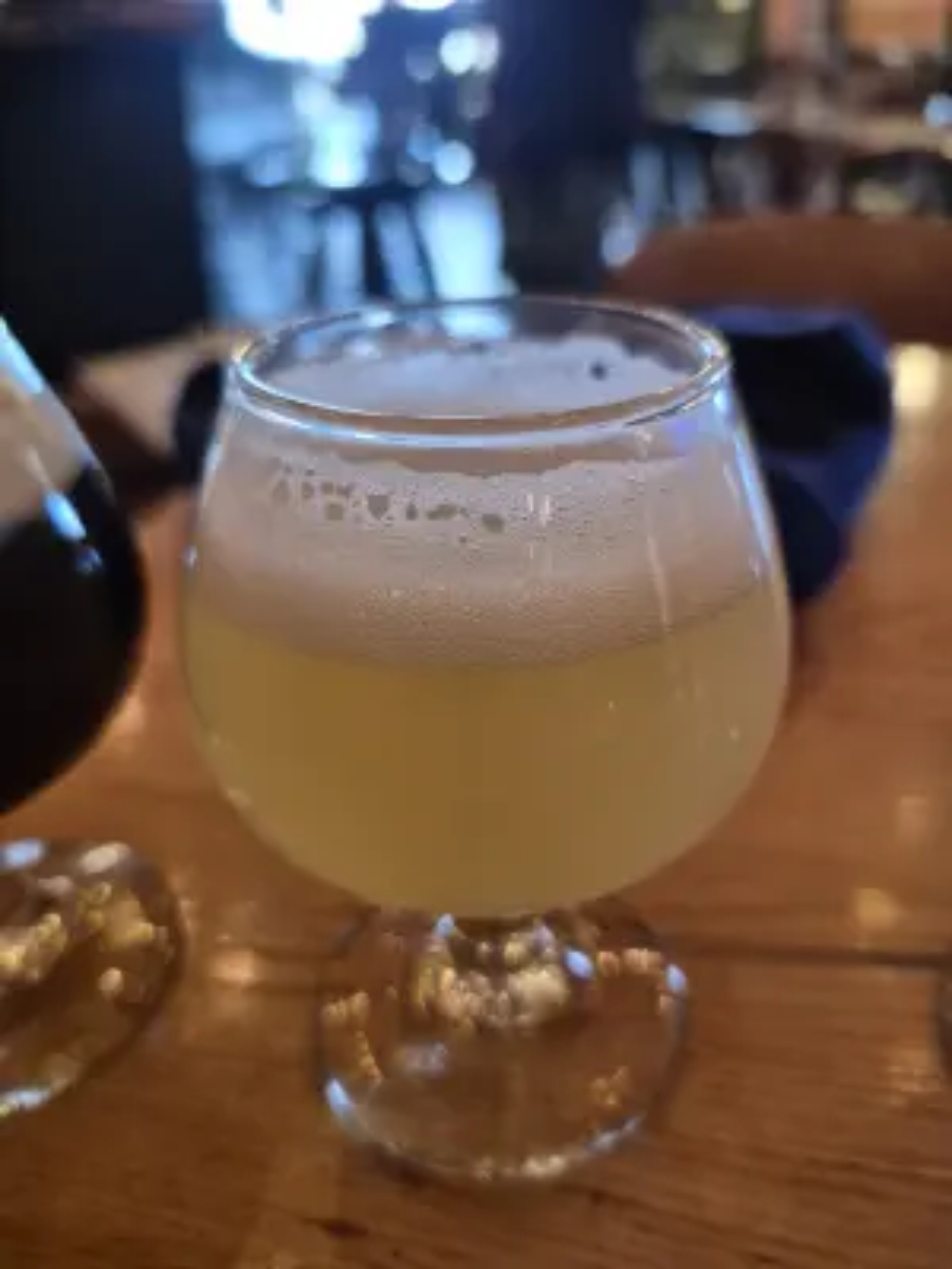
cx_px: 476
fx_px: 843
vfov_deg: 73.9
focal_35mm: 23
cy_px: 634
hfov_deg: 58.9
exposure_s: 1/120
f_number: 1.8
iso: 800
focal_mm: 5.4
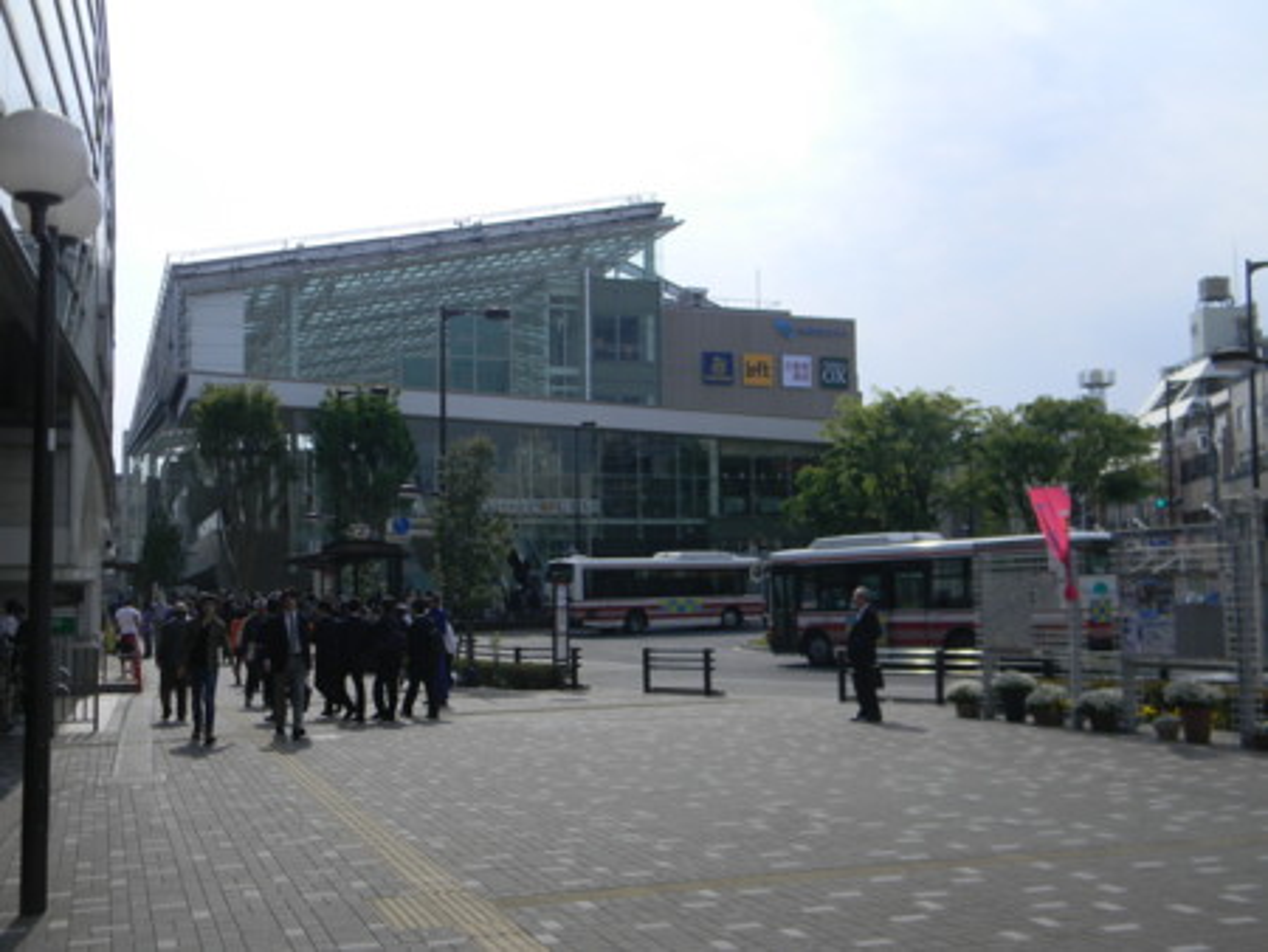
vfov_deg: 35.2
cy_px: 476
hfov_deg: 45.8
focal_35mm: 41
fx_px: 1503
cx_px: 634
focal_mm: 7.3
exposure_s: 1/328
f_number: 7.6
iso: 80
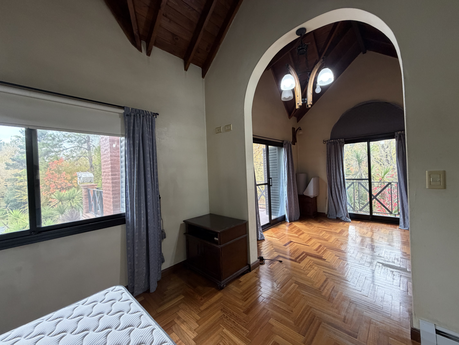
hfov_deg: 102.1
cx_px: 230
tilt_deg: +0.0
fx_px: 186
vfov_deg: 85.7
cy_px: 172
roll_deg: +1.9
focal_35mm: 14
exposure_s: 1/92
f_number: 2.2
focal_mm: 2.22
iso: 320
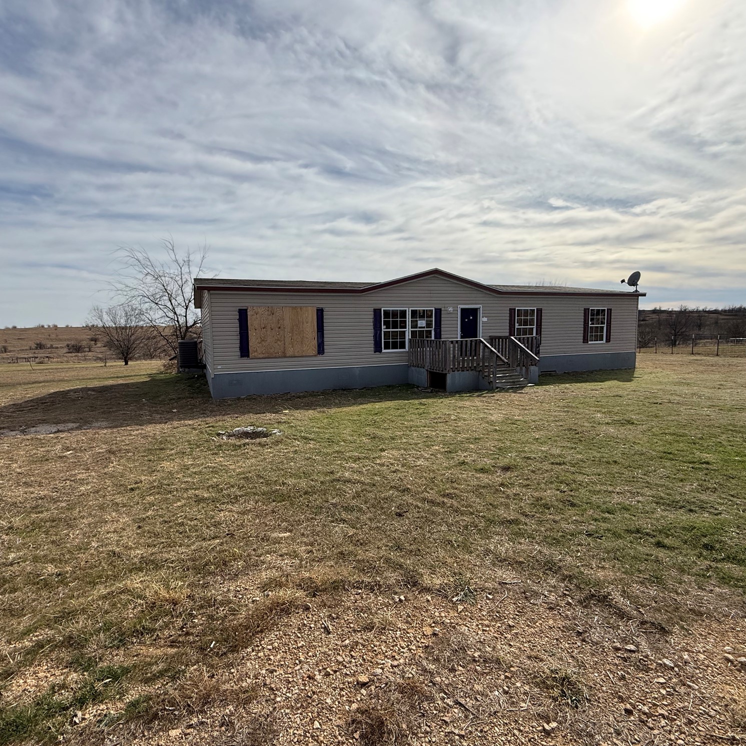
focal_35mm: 17
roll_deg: +1.8
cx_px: 344
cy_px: 368
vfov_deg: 84.0
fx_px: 414
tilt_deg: -5.0
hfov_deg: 83.8
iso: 50
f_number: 2.2
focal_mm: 2.22
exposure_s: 1/3460
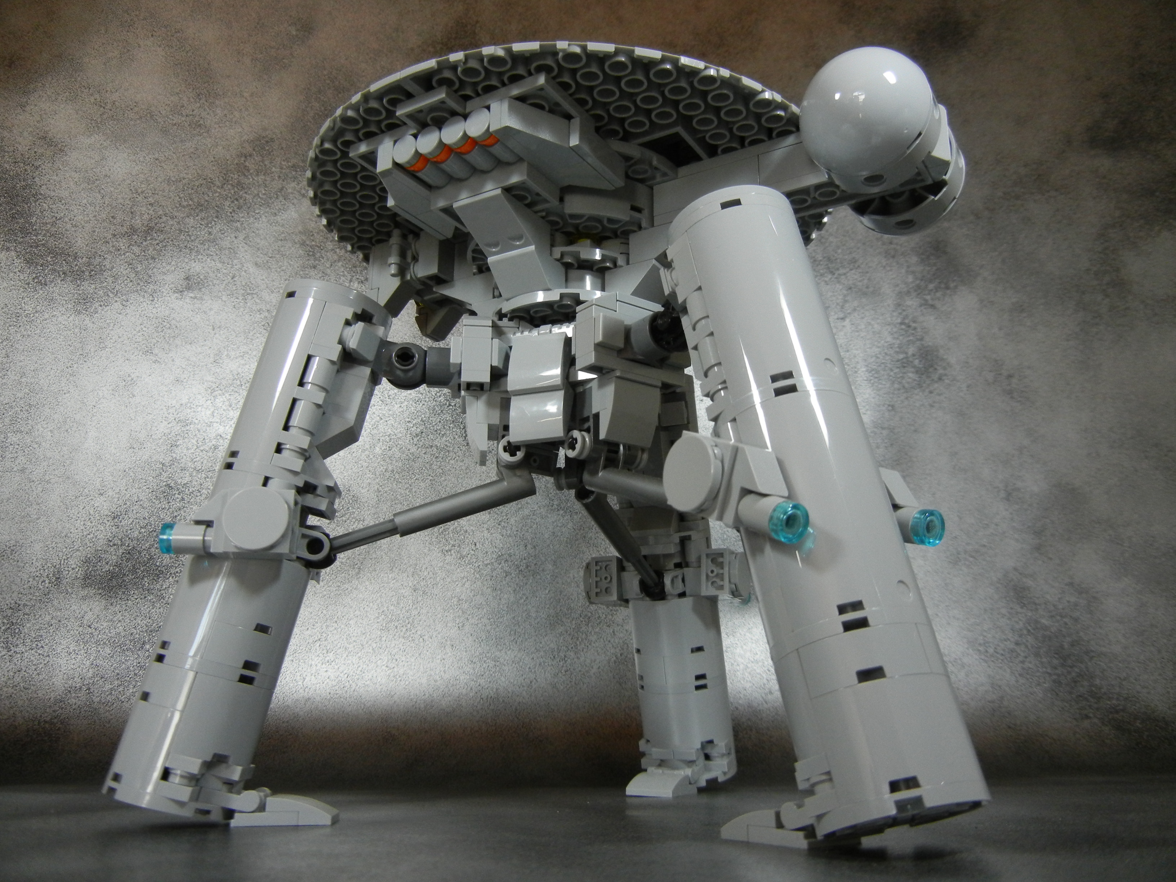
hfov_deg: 60.0
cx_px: 588
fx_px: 1019
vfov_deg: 46.8
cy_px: 441
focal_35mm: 30
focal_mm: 5.4
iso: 400
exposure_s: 1/114
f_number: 3.5
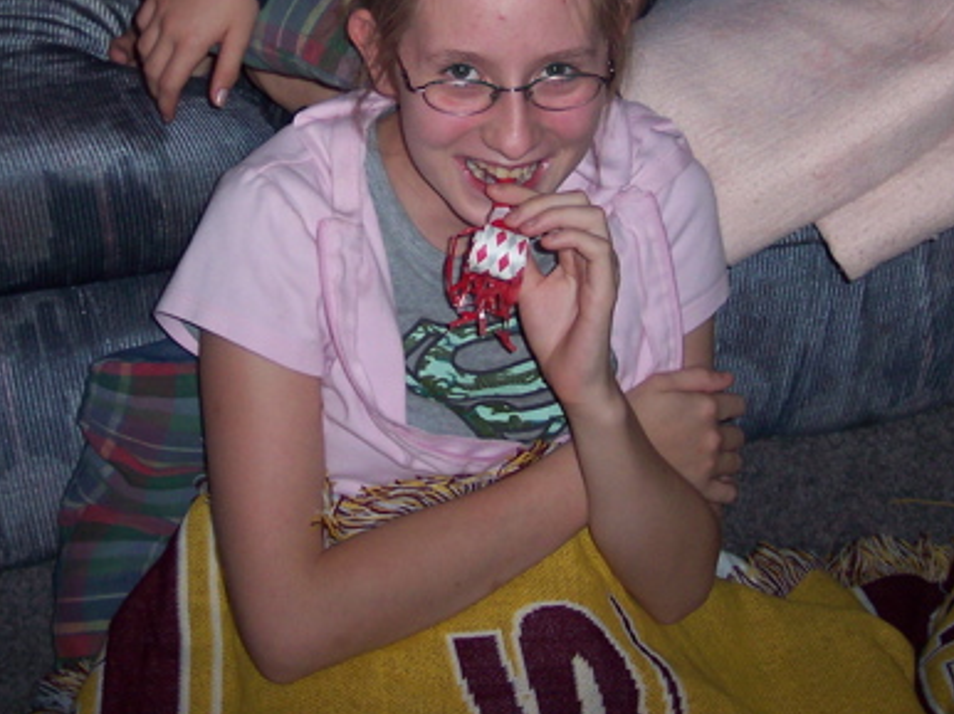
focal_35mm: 70
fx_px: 1928
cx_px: 416
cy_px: 105
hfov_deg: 27.8
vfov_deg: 20.7
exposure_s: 1/30
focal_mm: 8
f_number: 2.8
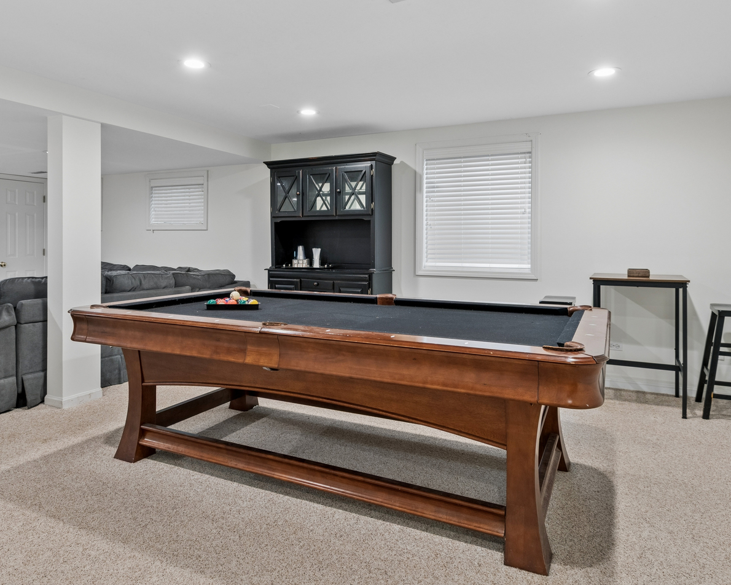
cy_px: 254
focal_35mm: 23
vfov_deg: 60.7
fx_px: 498
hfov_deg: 72.6
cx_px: 357
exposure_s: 1/8
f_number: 8
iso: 250
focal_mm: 12
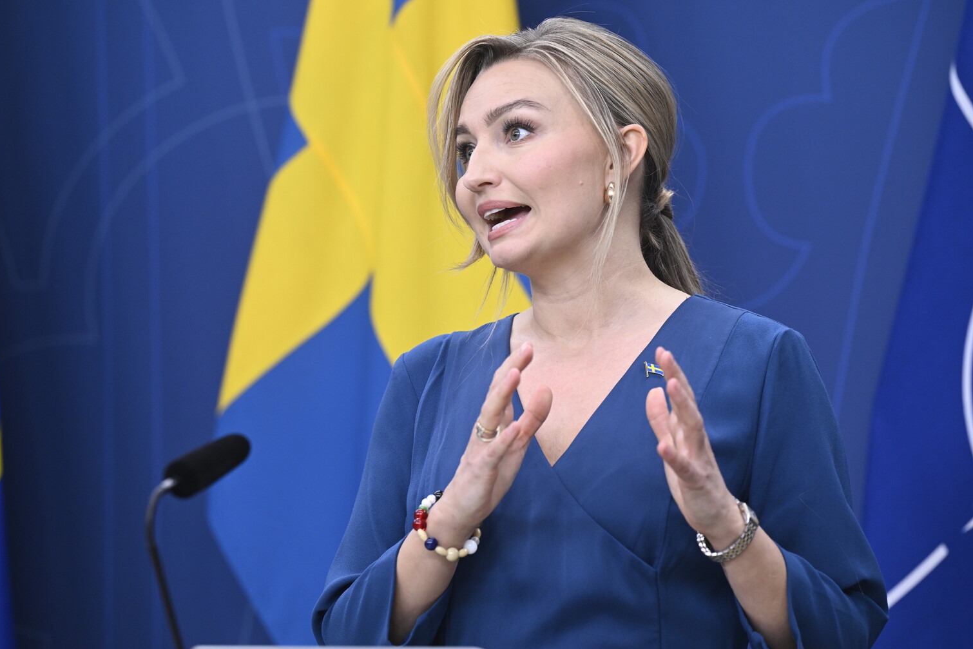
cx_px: 510
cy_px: 313
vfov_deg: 9.6
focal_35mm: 143
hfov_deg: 14.3
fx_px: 3865
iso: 2000
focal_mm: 135
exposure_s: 1/320
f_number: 4
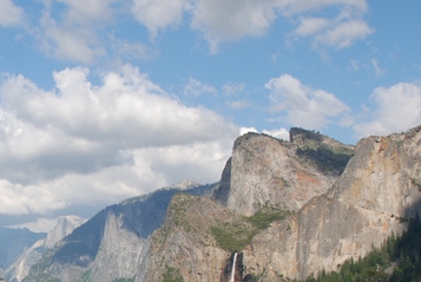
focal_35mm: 53
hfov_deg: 36.2
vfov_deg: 24.7
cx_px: 81
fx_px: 621
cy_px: 265
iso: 100
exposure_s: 1/100
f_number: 13
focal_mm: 18
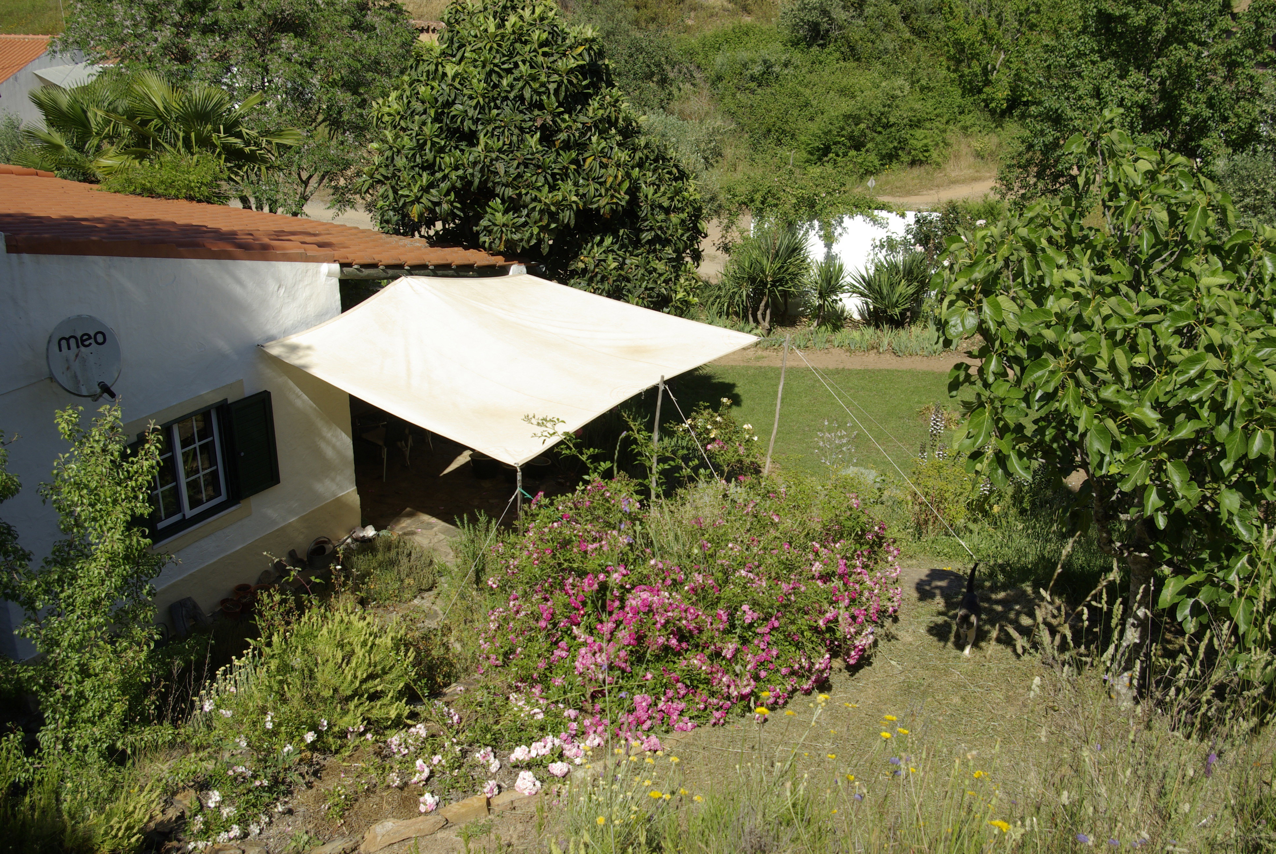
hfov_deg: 53.1
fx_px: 1278
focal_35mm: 36
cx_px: 638
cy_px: 427
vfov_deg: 37.0
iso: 100
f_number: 8
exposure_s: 1/350
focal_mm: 24
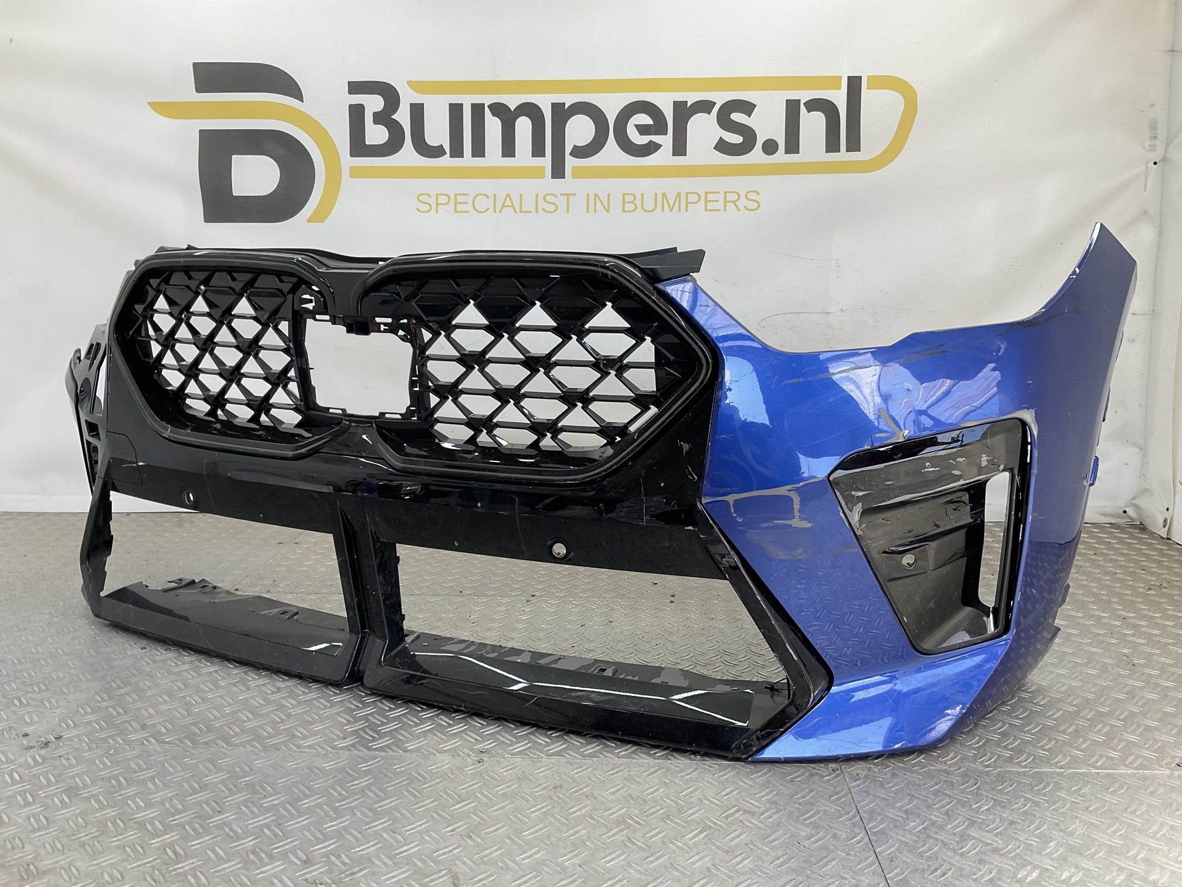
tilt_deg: -9.4
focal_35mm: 29
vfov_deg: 48.2
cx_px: 591
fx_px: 990
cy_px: 444
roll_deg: -1.3
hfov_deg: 61.7
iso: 16
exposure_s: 1/125
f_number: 1.8
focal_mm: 3
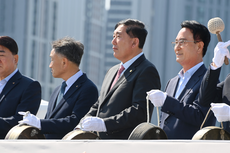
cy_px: 76
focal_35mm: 300
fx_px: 1917
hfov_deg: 6.9
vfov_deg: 4.6
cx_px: 115
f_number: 8
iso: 320
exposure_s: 1/500
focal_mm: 300
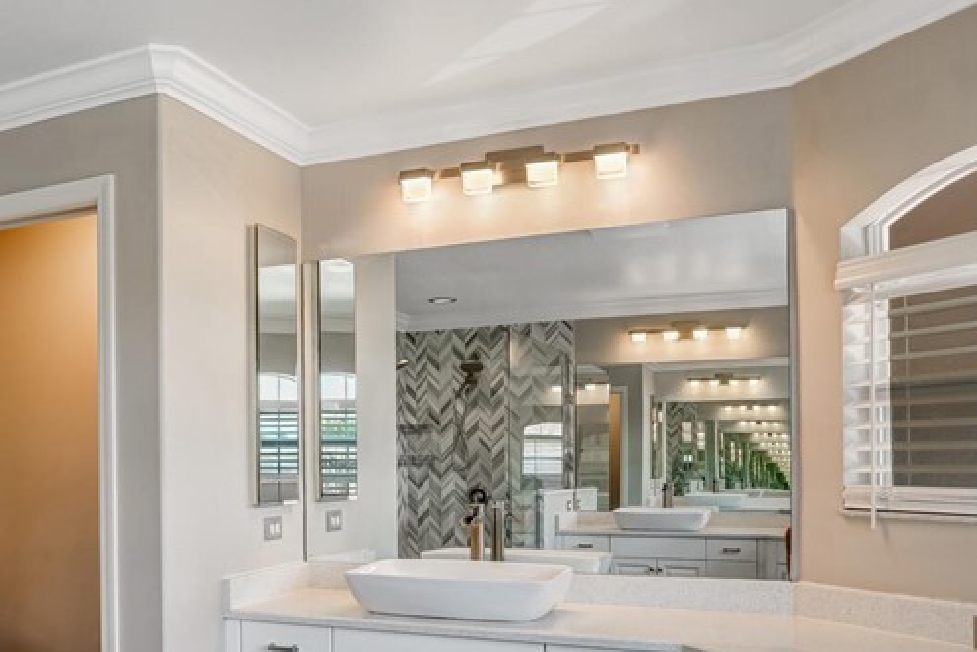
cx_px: 234
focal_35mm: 35
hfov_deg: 51.9
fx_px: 950
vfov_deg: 37.1
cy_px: 472
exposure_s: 1/50
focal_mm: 16
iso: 400
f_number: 8
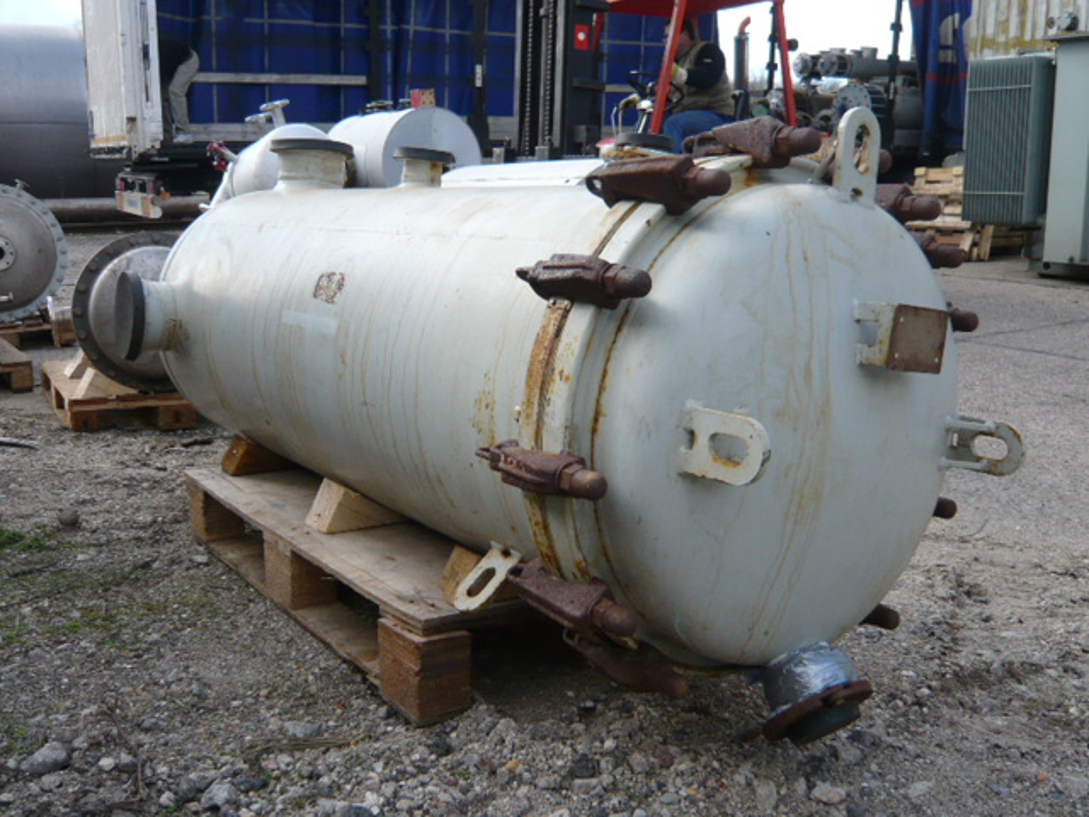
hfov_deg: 56.8
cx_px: 544
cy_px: 408
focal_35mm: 32
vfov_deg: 44.2
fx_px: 1007
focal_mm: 4.6
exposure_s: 1/320
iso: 100
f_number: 2.8
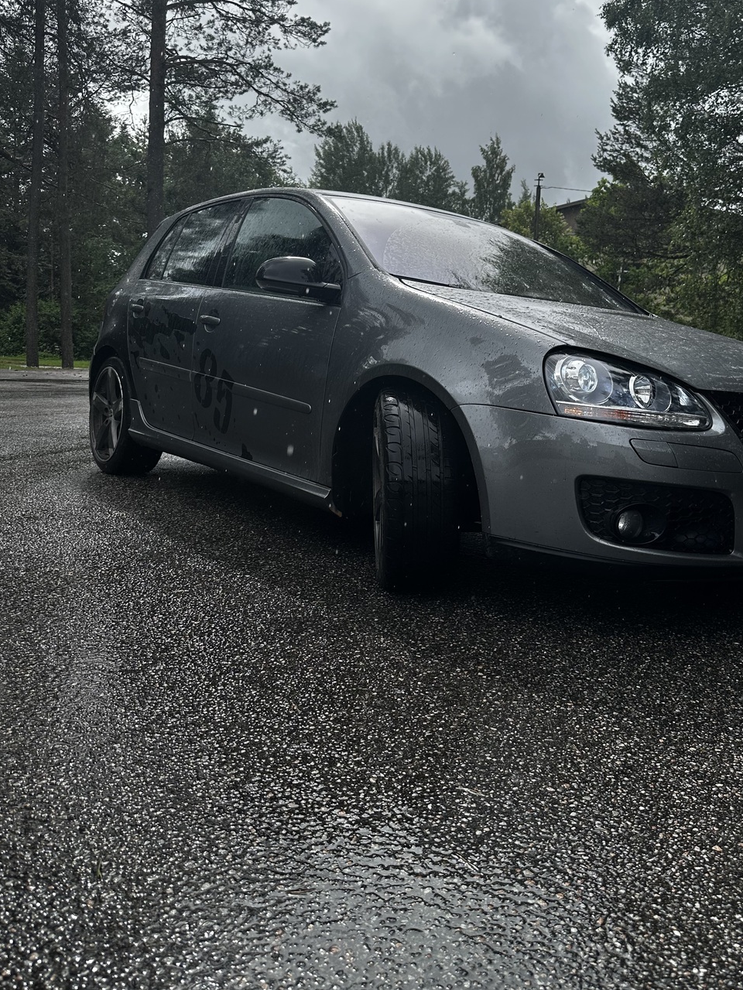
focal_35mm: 30
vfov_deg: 59.6
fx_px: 859
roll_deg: -3.2
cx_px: 459
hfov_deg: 46.4
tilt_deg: -3.7
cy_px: 411
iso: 80
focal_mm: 6.86
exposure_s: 1/1949
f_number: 1.78
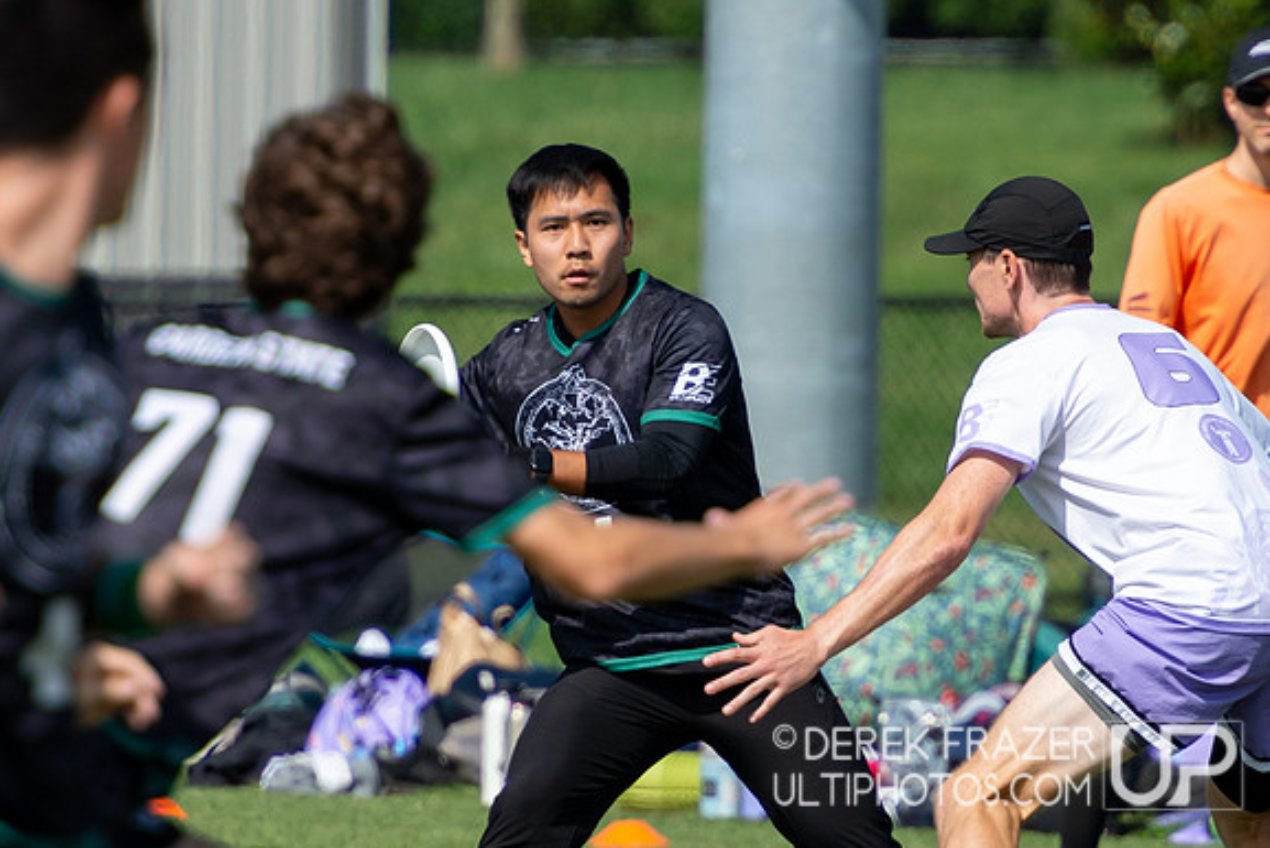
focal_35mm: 892
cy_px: 347
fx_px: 31474
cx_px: 704
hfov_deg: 2.3
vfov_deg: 1.5
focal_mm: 400
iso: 400
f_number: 5.6
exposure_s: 1/2500
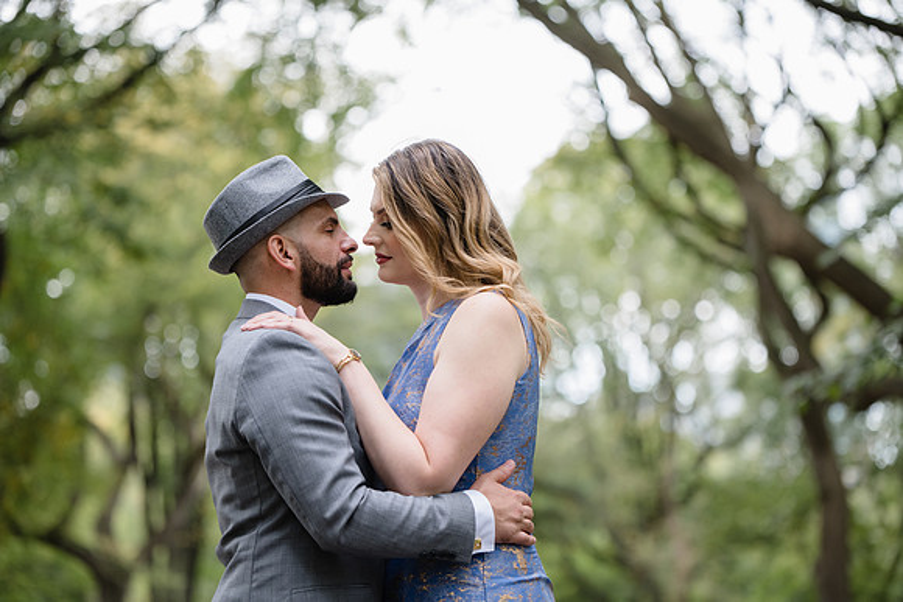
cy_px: 301
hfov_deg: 19.5
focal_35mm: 105
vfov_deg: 13.0
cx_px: 452
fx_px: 2634
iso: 320
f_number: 2.8
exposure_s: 1/320
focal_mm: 105
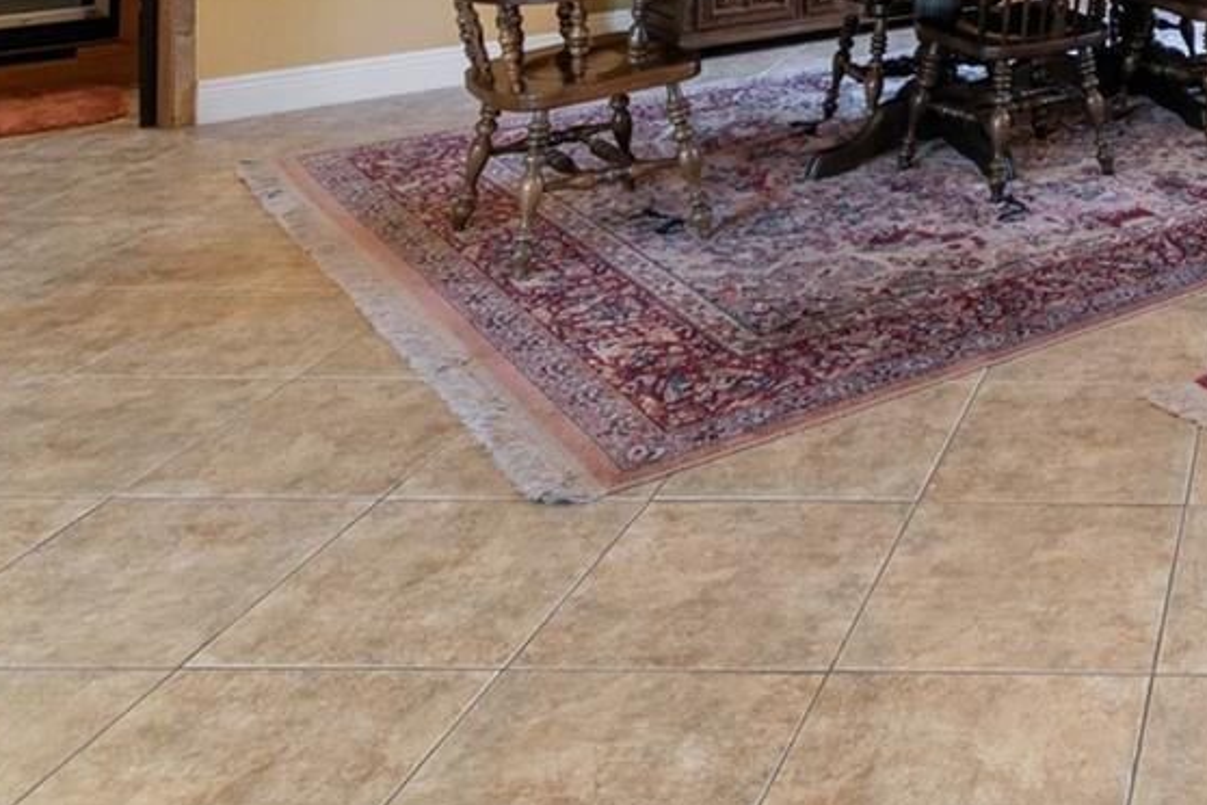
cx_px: 1358
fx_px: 1442
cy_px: -316
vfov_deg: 25.5
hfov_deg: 37.3
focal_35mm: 43
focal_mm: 10
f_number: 7.1
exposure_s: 1/3
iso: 100
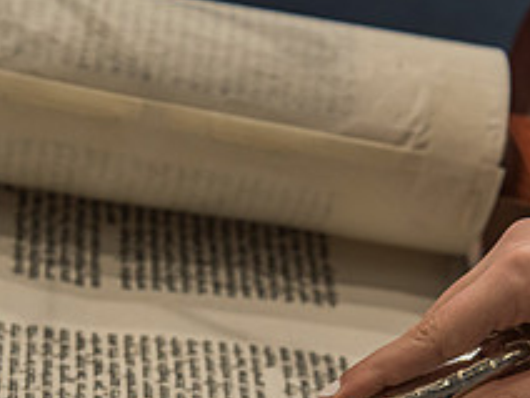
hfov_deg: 19.6
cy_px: 417
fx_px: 1531
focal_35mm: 100
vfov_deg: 14.5
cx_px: 280
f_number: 3.5
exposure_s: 1/400
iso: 1000
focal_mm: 38
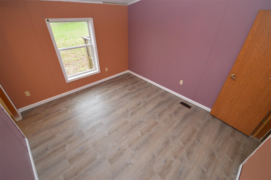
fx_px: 113
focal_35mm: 15
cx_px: 136
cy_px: 90
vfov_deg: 77.2
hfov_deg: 100.4
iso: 500
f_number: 4
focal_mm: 10
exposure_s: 1/60
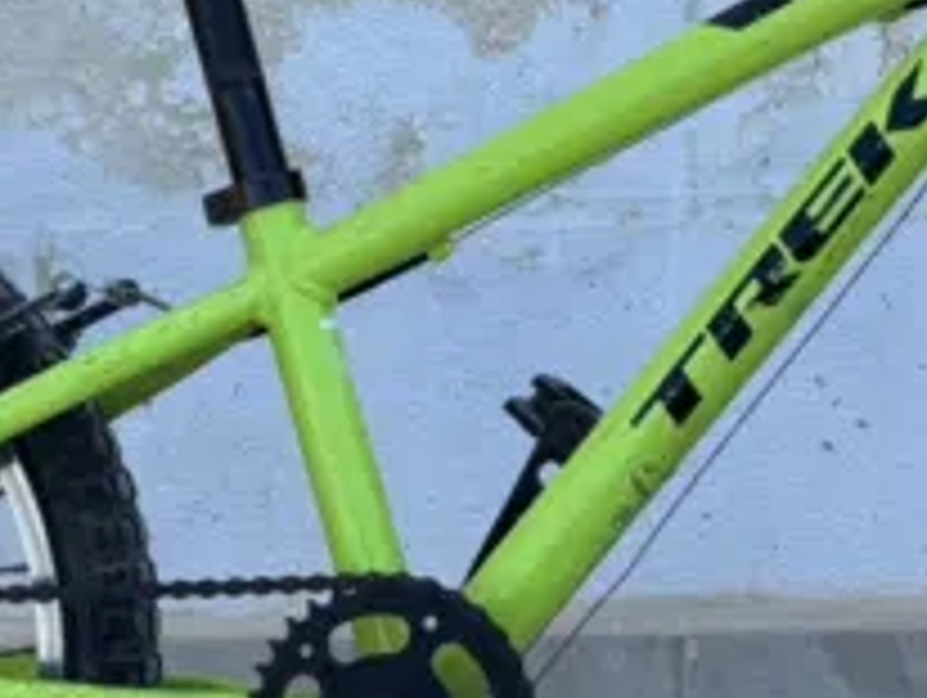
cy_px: 347
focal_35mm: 129
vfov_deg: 11.5
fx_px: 3459
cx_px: 392
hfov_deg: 15.3
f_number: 1.6
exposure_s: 1/935
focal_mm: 5.96
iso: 50
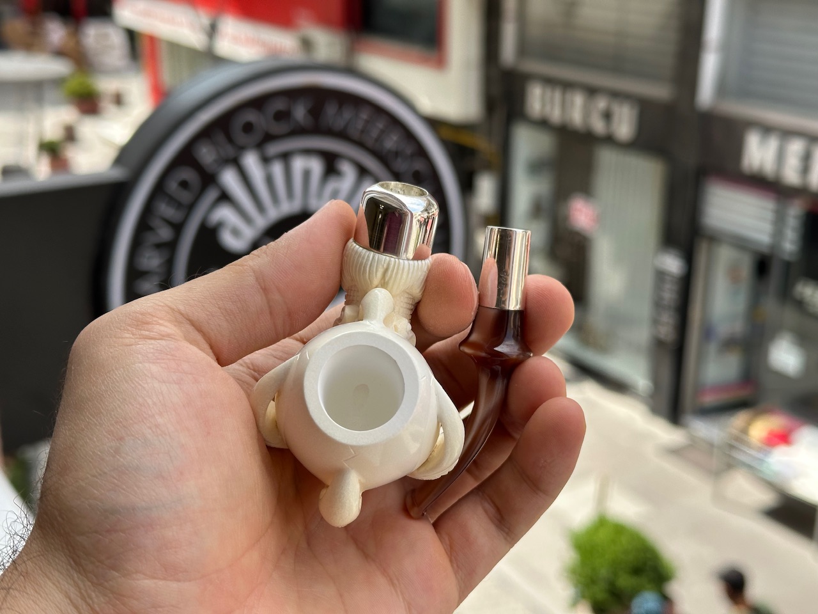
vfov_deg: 30.3
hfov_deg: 39.7
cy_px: 307
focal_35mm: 48
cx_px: 409
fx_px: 1134
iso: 64
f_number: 1.78
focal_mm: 6.86
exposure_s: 1/1041
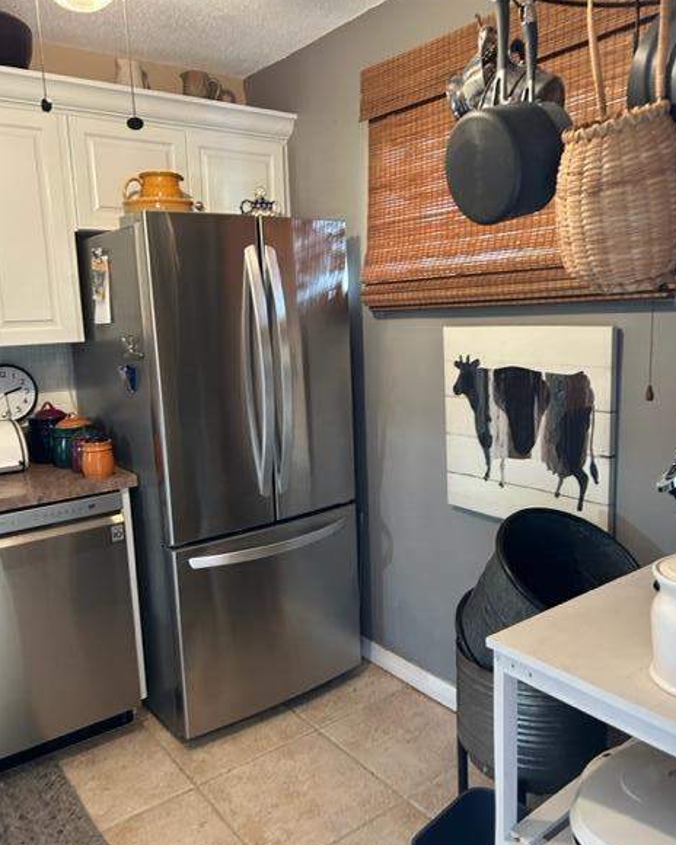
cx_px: 347
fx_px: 700
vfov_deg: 62.2
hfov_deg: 51.5
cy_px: 422
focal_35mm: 28
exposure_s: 1/60
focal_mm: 5.7
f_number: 1.5
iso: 400
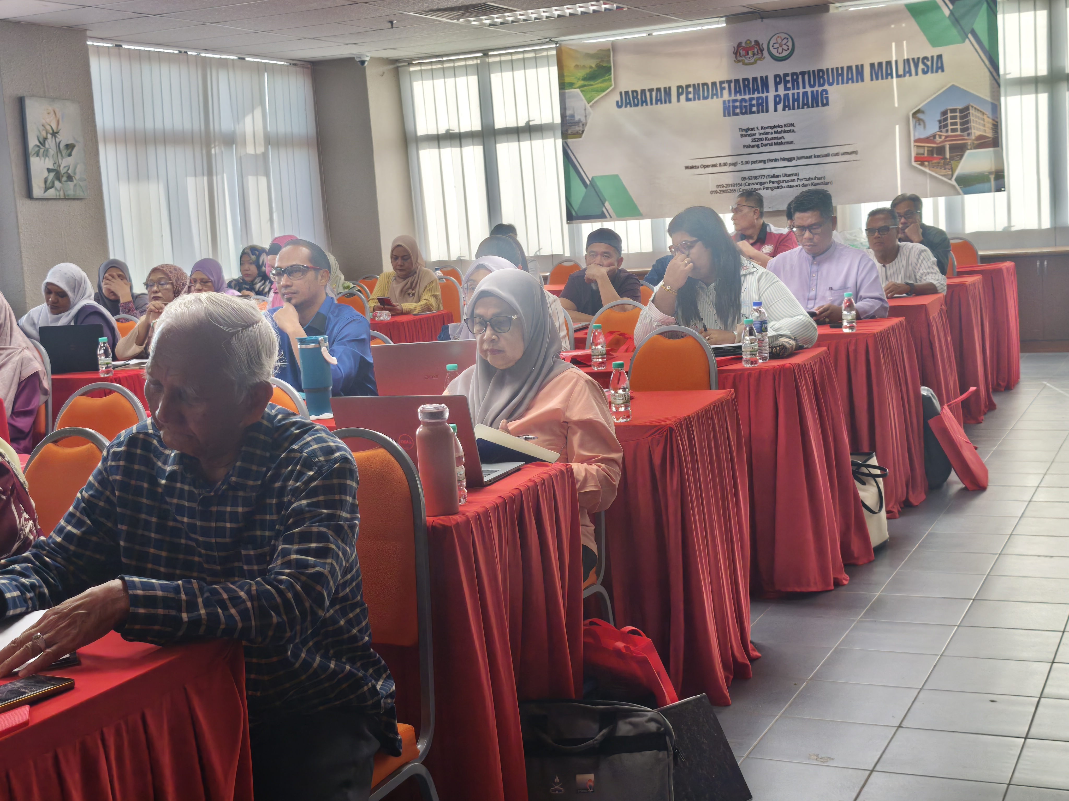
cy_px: 400
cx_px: 534
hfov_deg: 41.2
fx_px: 1421
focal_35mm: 46
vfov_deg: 31.5
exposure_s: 1/100
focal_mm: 6.57
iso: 125
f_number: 1.6
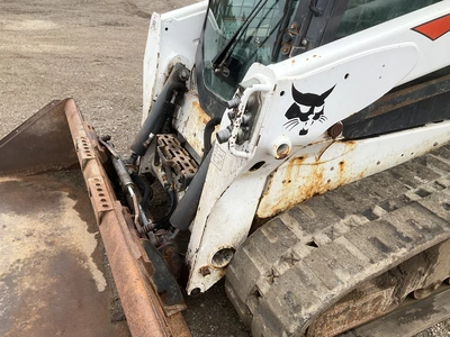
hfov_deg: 61.7
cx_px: 225
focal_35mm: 29
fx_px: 377
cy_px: 168
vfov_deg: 48.2
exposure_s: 1/188
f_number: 1.8
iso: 20
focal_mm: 3
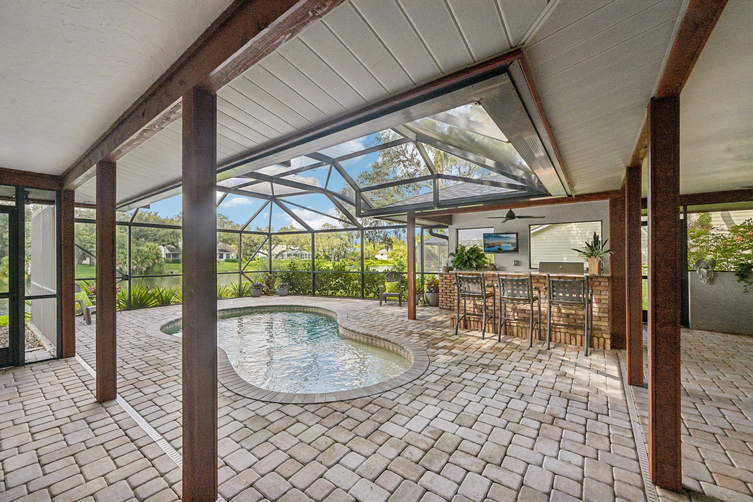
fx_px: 293
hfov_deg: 104.3
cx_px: 376
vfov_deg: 81.2
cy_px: 251
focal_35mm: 14
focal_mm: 14
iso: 400
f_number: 8
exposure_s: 1/160
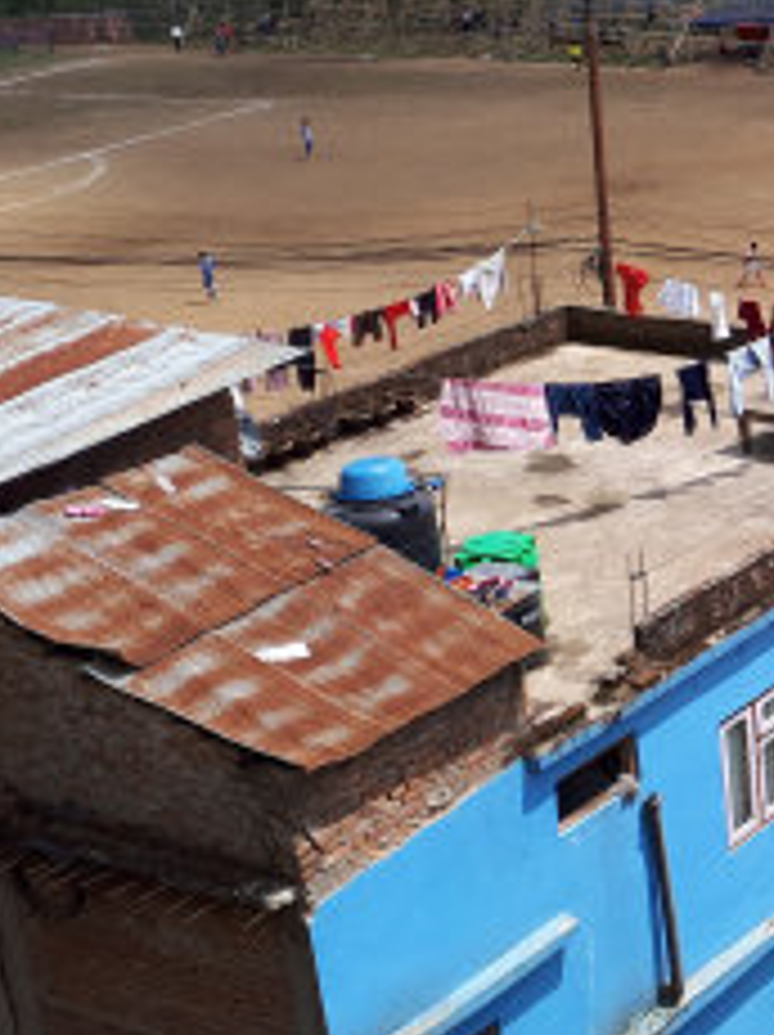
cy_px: 367
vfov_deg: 26.9
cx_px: 1323
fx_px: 2151
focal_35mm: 72
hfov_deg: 17.3
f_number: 1.9
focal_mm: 3.6
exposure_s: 1/1414
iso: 40
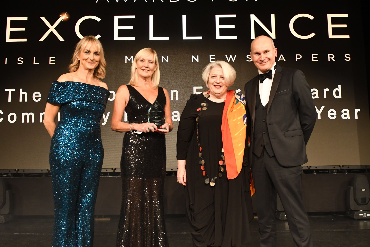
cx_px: 185
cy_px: 124
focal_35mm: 40
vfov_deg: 33.0
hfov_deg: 47.9
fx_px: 416
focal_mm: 27
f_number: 4.5
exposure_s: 1/100
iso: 2500
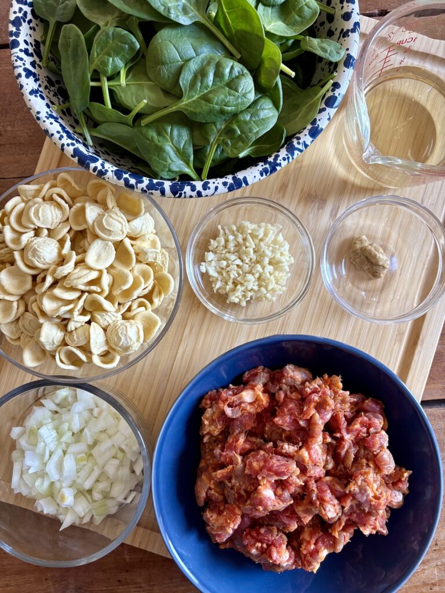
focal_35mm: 26
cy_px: 296
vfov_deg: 67.3
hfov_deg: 53.1
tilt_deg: -87.7
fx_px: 446
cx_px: 222
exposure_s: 1/98
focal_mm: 5.96
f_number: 1.6
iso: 125
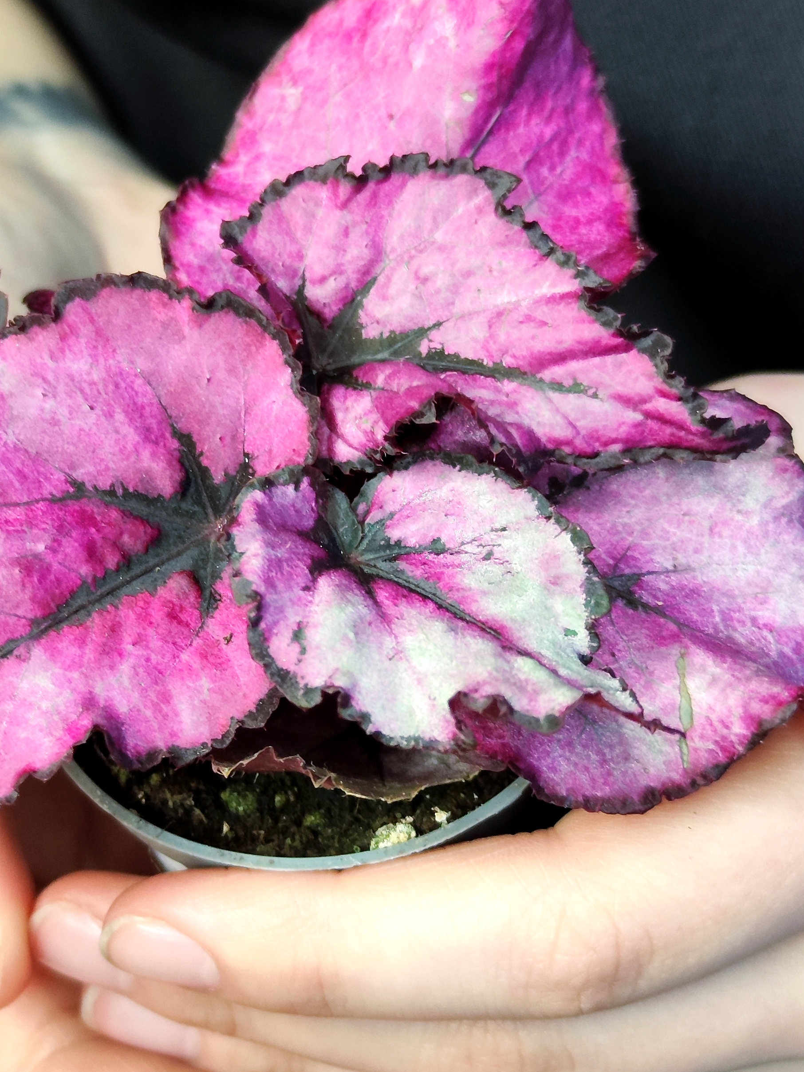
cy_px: 510
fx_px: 1208
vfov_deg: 47.8
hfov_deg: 36.5
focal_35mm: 39
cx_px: 277
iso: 1321
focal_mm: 7.01
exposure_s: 1/50
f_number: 1.69
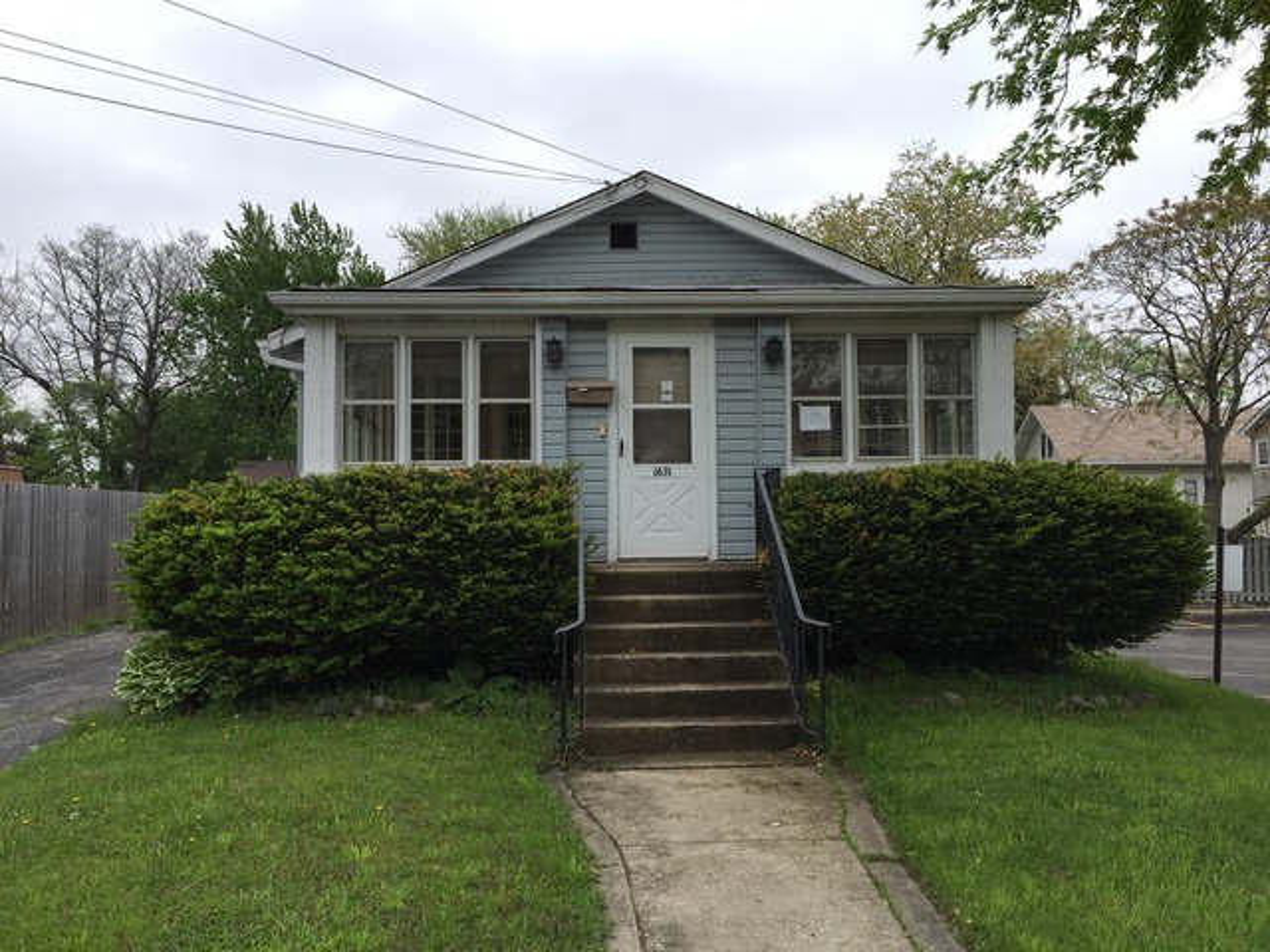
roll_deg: +0.6
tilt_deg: +3.2
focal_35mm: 29
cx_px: 635
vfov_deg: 48.2
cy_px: 476
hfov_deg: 61.7
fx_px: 1064
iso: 32
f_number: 2.2
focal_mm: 4.15
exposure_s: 1/706
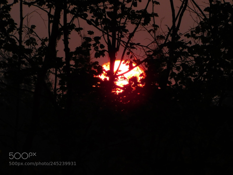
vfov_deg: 1.6
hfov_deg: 2.2
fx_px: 6152
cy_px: 88
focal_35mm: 914
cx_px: 116
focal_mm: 160
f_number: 6.5
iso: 125
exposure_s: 1/320
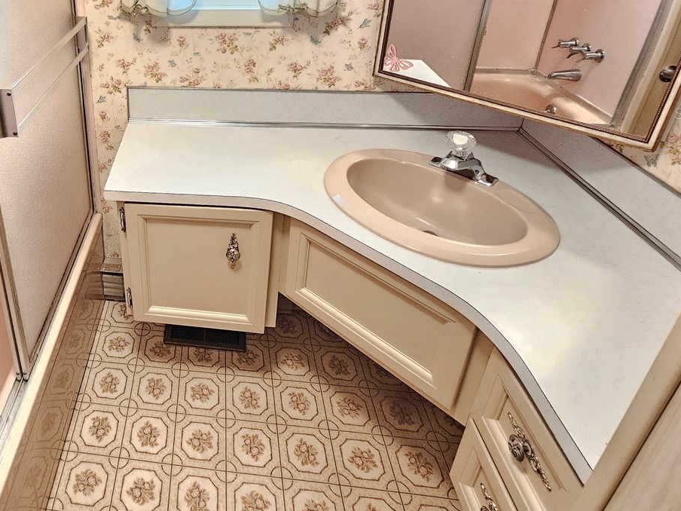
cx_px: 143
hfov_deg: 67.5
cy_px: 113
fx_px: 452
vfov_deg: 55.3
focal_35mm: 23
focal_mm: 2.2
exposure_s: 1/30
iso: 500
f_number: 2.2
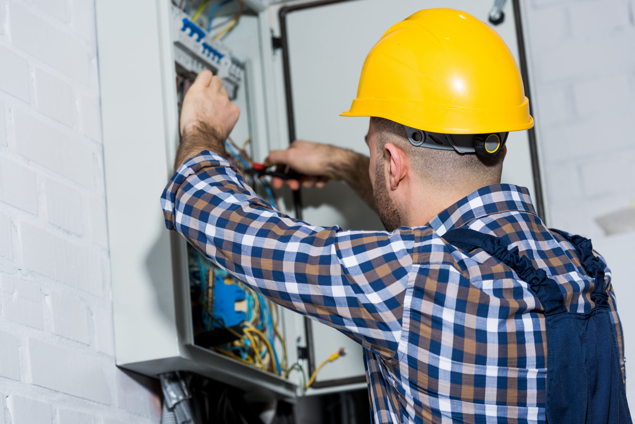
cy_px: 212
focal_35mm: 120
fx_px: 2117
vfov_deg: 11.4
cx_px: 318
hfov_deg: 17.1
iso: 125
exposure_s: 1/160
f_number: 5
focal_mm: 120
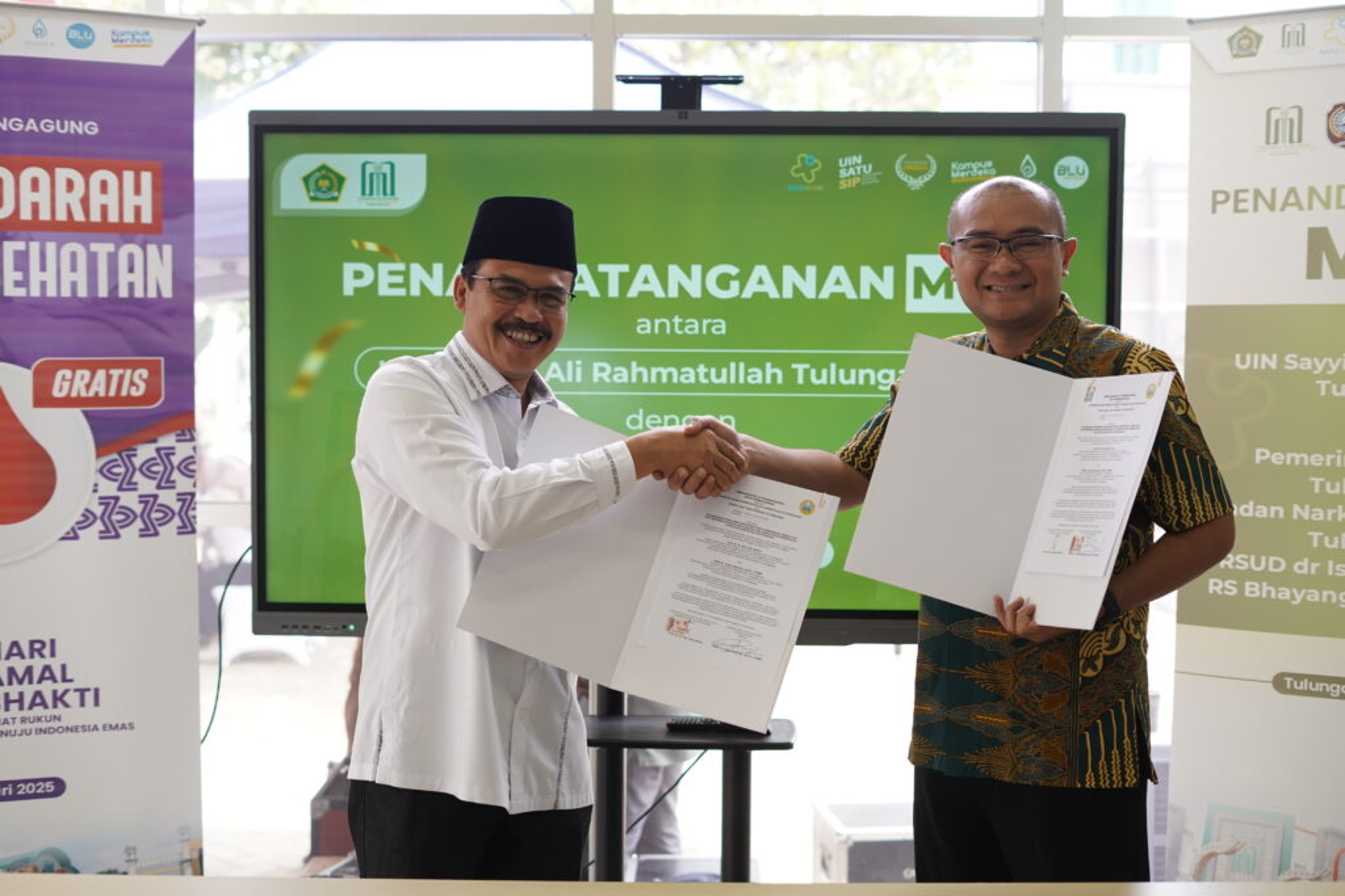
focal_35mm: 50
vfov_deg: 27.0
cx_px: 672
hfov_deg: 39.6
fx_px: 1868
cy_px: 448
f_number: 2.8
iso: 500
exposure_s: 1/160
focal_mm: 50
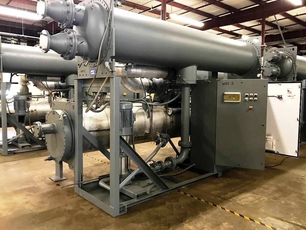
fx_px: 256
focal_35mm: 29
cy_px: 114
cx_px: 153
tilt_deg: -4.4
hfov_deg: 61.7
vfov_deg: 48.2
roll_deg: -0.4
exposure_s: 1/13
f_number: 1.8
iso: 100
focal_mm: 3.99
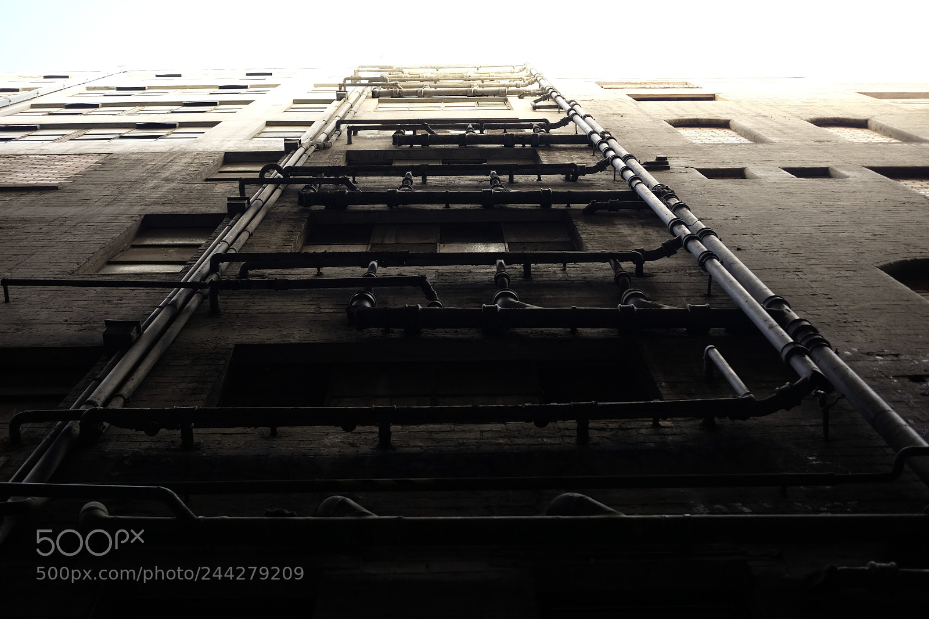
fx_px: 1058
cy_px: 310
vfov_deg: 32.6
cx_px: 464
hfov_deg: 47.4
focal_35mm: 41
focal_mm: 27
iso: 200
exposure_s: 1/125
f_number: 3.2
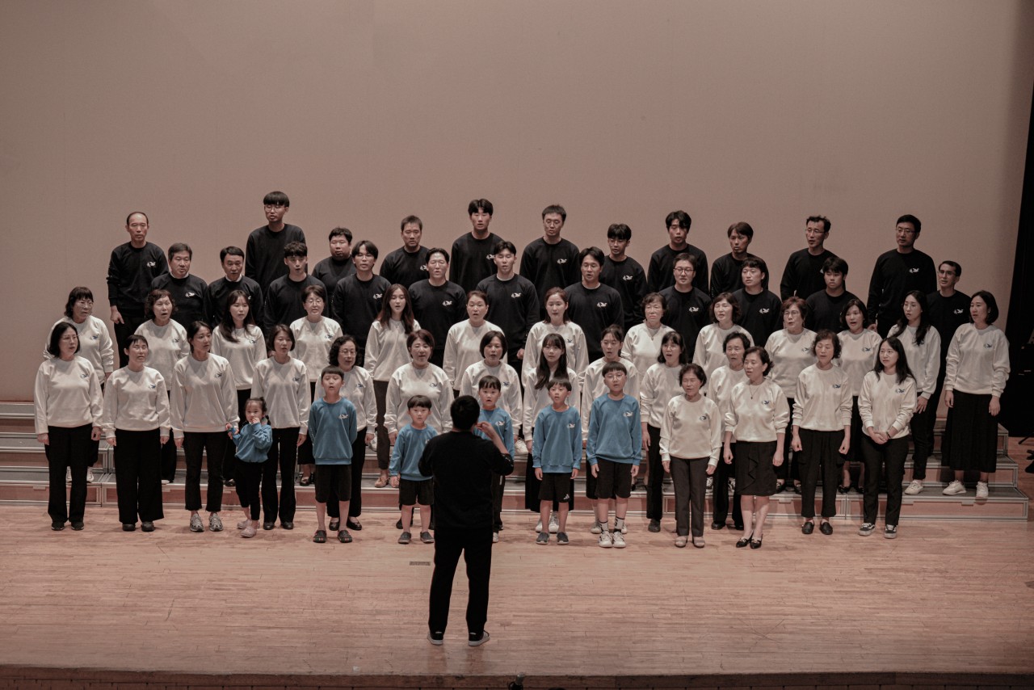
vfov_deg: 15.2
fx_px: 2585
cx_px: 517
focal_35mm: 90
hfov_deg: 22.6
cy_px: 345
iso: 800
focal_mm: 90
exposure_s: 1/250
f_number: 2.8
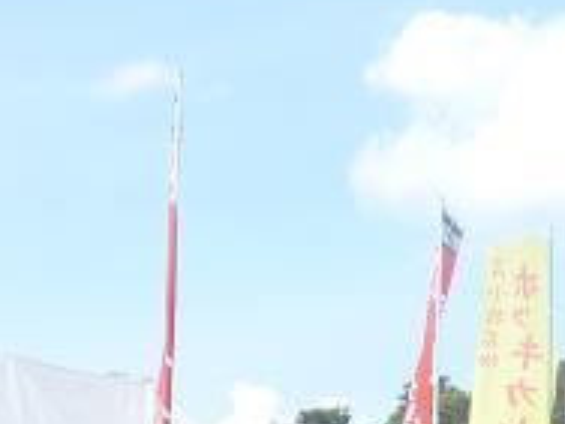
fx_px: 2057
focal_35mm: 126
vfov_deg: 11.1
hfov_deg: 15.6
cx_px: 350
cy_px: 719
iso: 80
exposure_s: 1/320
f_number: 4
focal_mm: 5.8
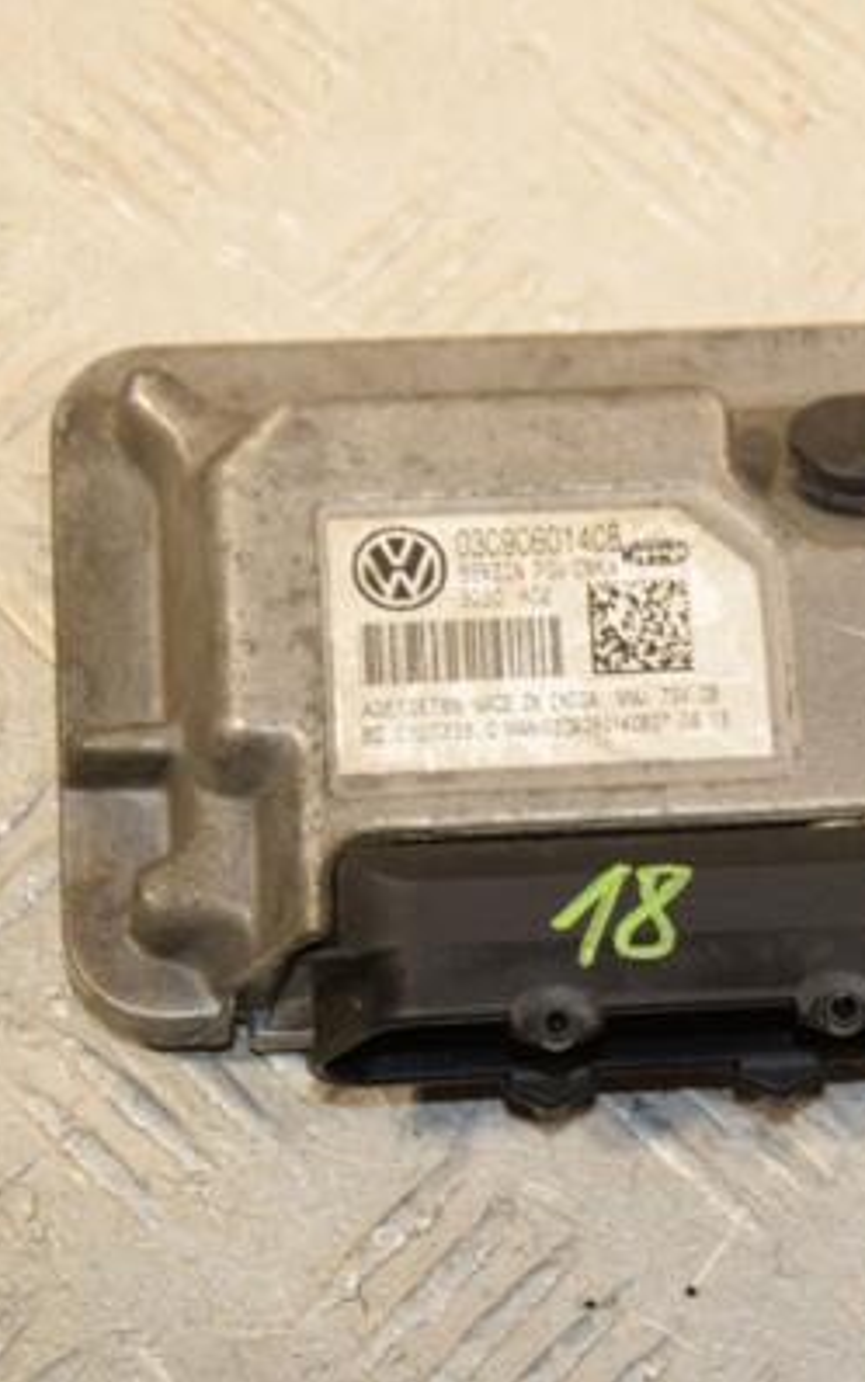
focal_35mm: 143
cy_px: 691
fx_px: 5390
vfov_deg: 14.6
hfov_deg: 9.1
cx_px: 848
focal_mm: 62
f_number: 6.3
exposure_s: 1/200
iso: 800
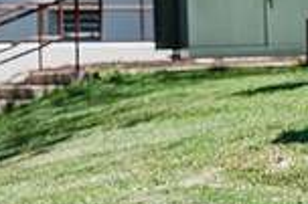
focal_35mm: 439
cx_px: 446
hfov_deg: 4.7
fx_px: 3752
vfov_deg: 3.1
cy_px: 76
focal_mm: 115
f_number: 4
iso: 80
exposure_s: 1/500
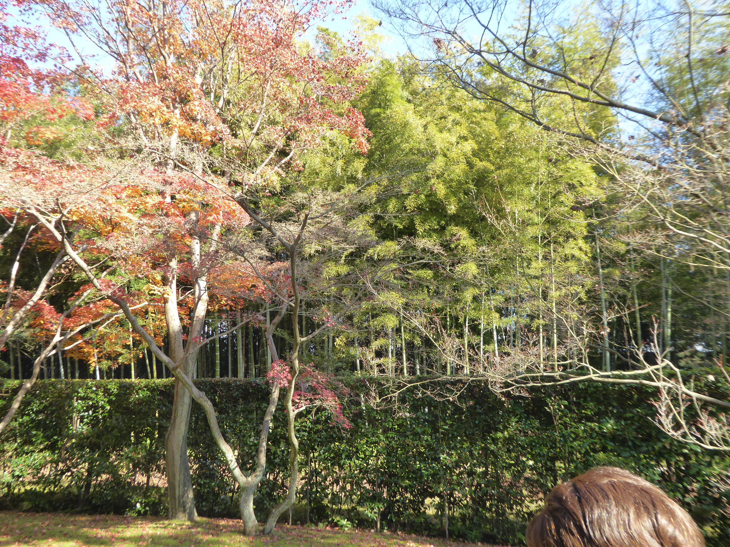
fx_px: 612
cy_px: 274
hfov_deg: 61.7
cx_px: 365
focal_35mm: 29
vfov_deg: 48.2
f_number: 3.5
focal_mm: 5
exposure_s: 1/160
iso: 160
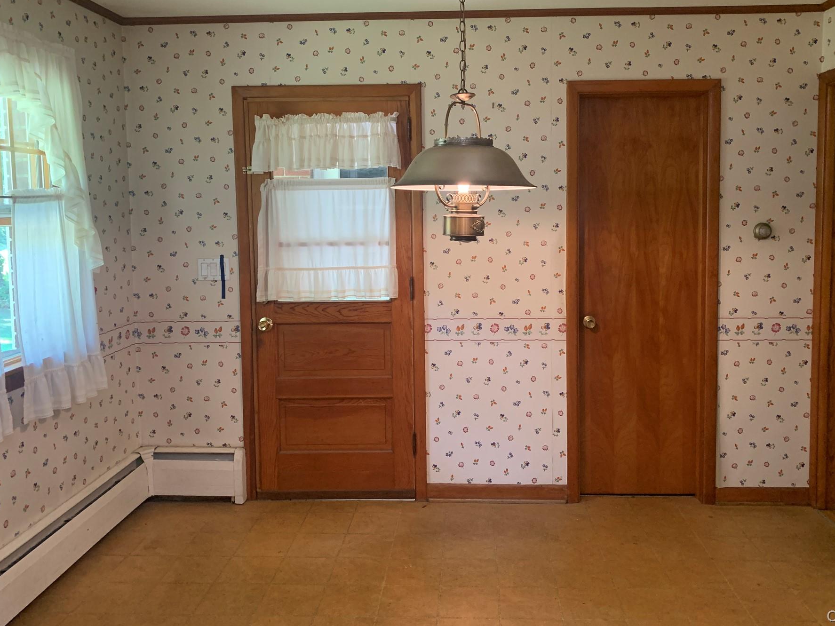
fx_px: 724
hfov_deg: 59.9
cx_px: 441
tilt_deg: -2.6
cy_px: 266
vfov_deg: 46.6
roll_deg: +1.2
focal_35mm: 30
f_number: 1.8
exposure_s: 1/60
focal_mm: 4.25
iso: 200
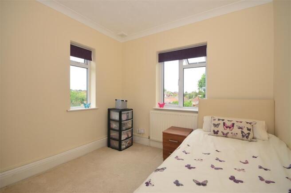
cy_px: 96
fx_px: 133
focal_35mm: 16
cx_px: 146
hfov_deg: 95.1
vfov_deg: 71.8
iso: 200
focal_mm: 11
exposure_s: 1/80
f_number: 8
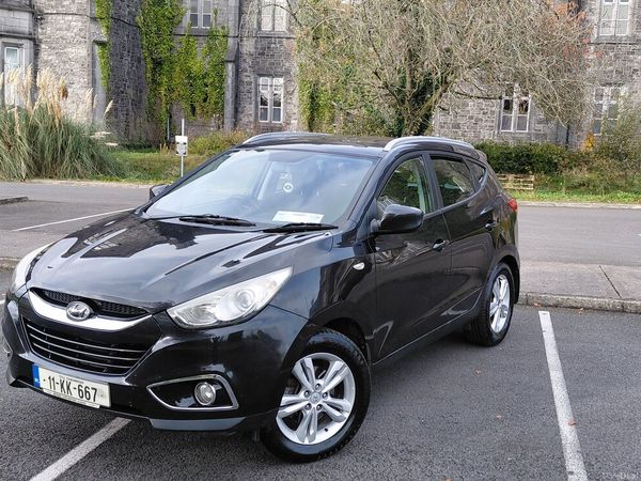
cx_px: 320
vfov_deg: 54.9
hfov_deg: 69.4
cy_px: 240
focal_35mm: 25
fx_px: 463
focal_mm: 4.69
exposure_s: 1/390
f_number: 1.8
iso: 50
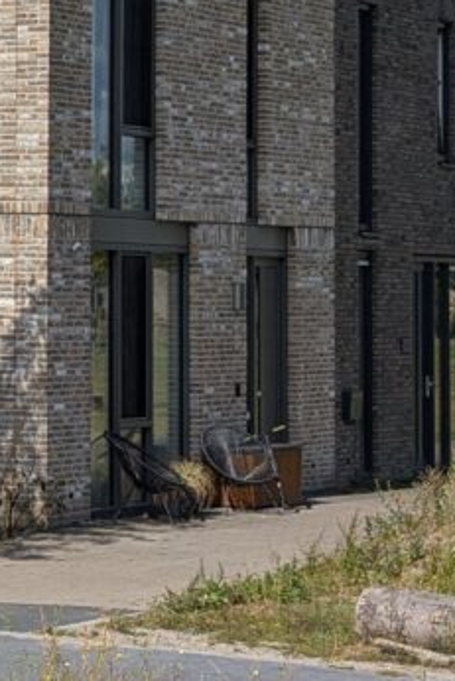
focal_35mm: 151
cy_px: 90
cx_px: -447
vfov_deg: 13.5
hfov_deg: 8.6
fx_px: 2860
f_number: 1.68
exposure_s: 1/2404
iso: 21
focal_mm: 6.9
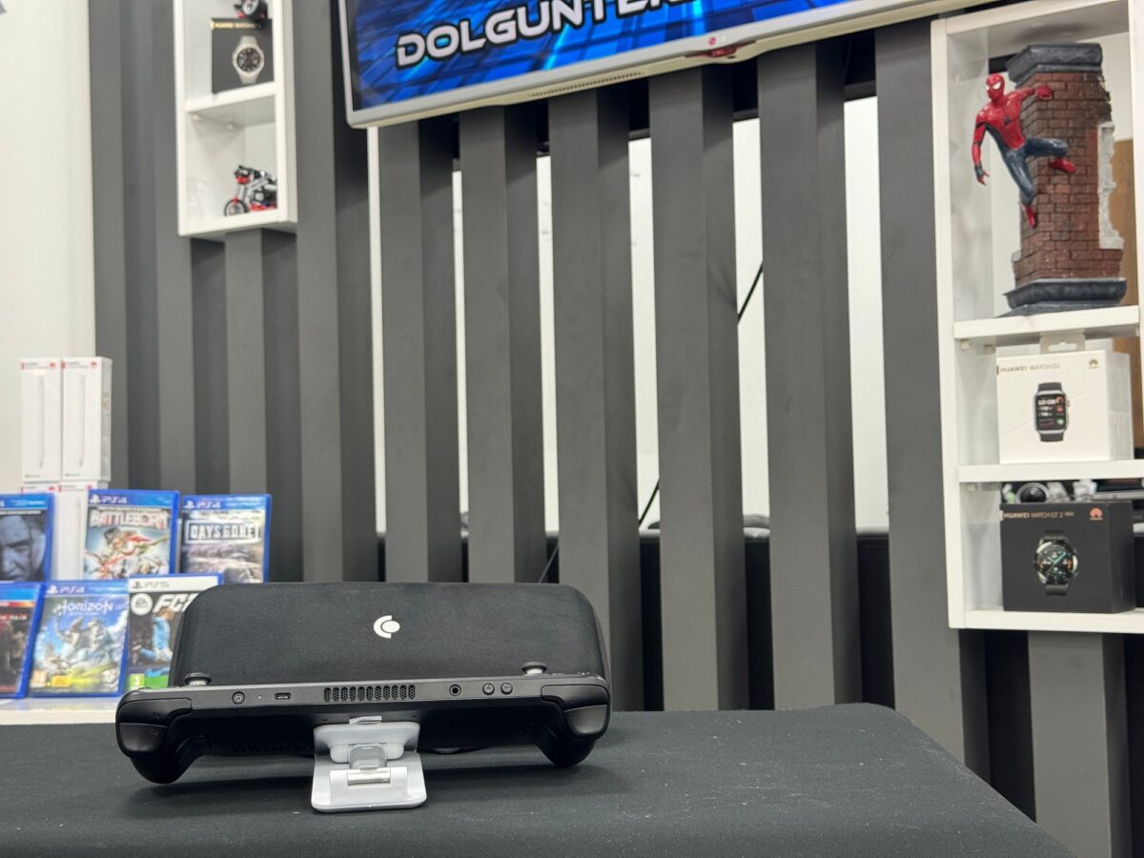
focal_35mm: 48
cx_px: 572
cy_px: 429
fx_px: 1586
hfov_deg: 39.7
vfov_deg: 30.3
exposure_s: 1/50
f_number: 1.78
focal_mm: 6.76
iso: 160
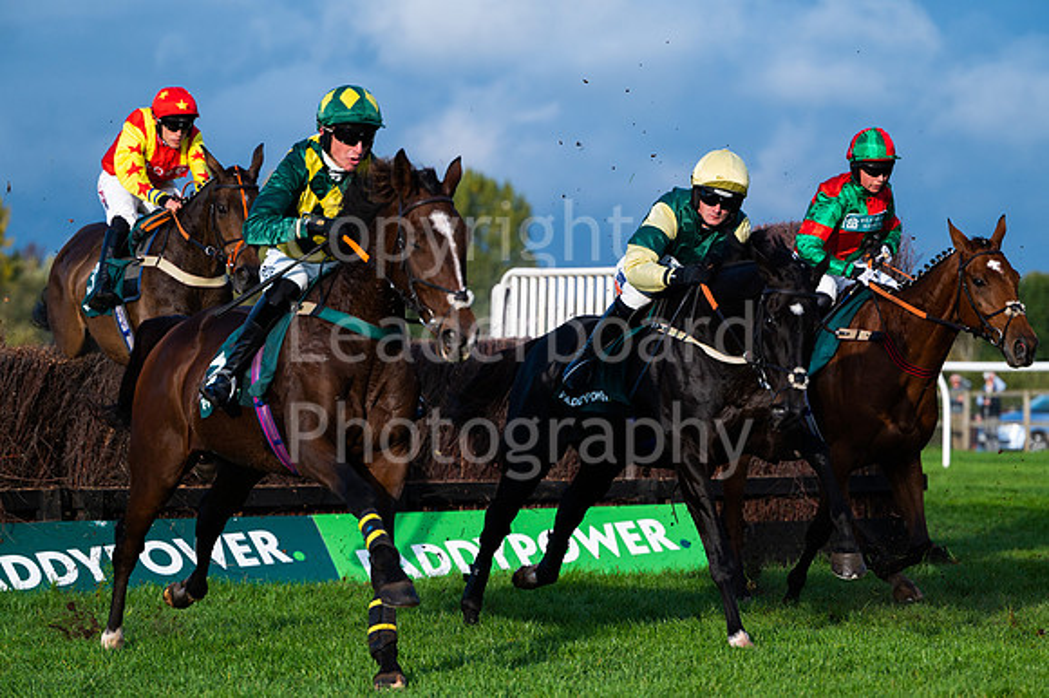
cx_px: 524
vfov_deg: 9.1
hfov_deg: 13.7
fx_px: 4368
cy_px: 349
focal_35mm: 150
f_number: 4
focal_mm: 150
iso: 400
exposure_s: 1/3200
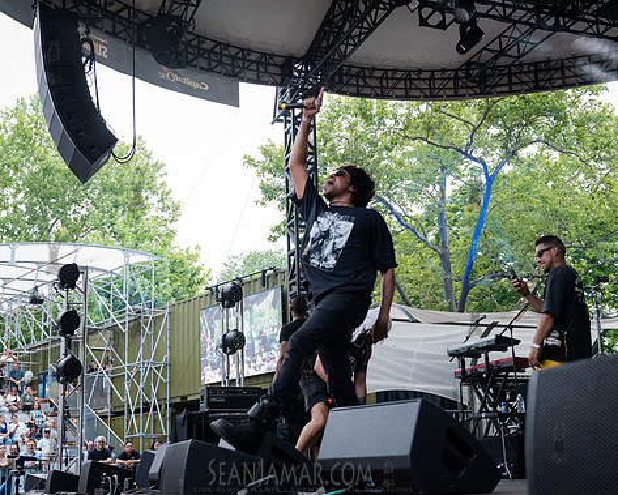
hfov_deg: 40.3
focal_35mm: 46
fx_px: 842
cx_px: 306
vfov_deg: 32.8
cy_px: 251
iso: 4000
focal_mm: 40
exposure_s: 1/320
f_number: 3.5
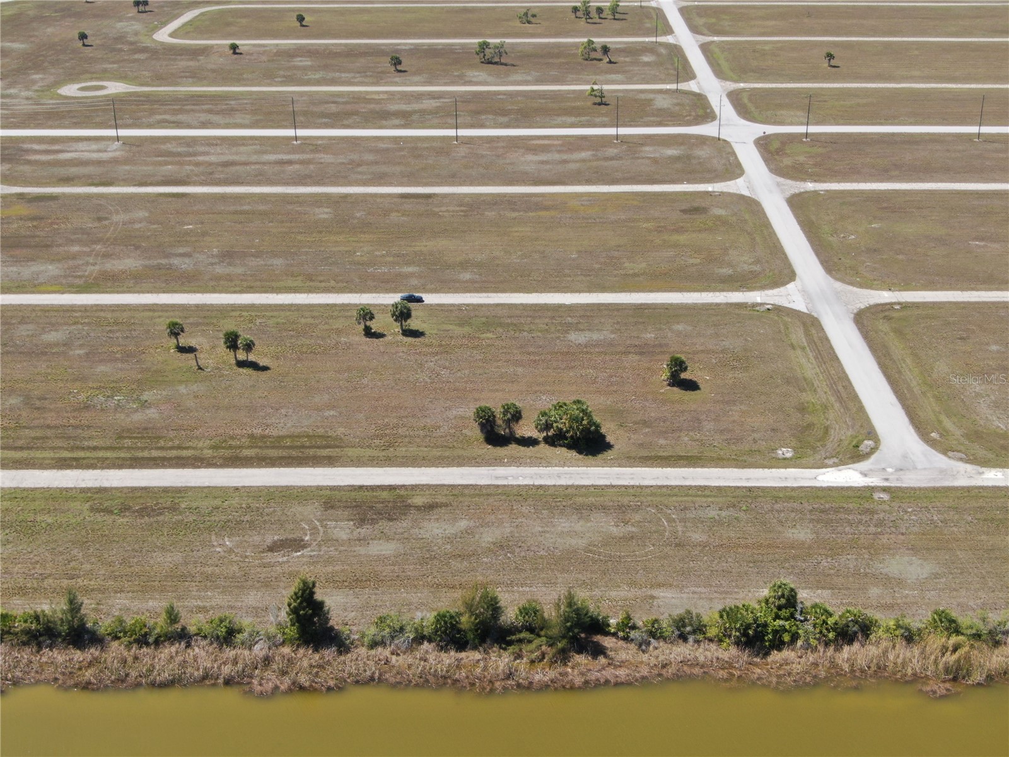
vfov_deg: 30.3
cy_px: 378
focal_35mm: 48
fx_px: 1399
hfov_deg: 39.7
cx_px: 504
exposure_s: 1/400
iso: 100
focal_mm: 8.6
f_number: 3.8
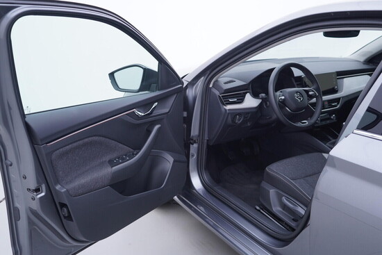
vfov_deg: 36.9
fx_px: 382
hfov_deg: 53.1
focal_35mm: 36
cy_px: 128
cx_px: 191
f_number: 3.2
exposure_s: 1/50
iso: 125
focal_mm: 24
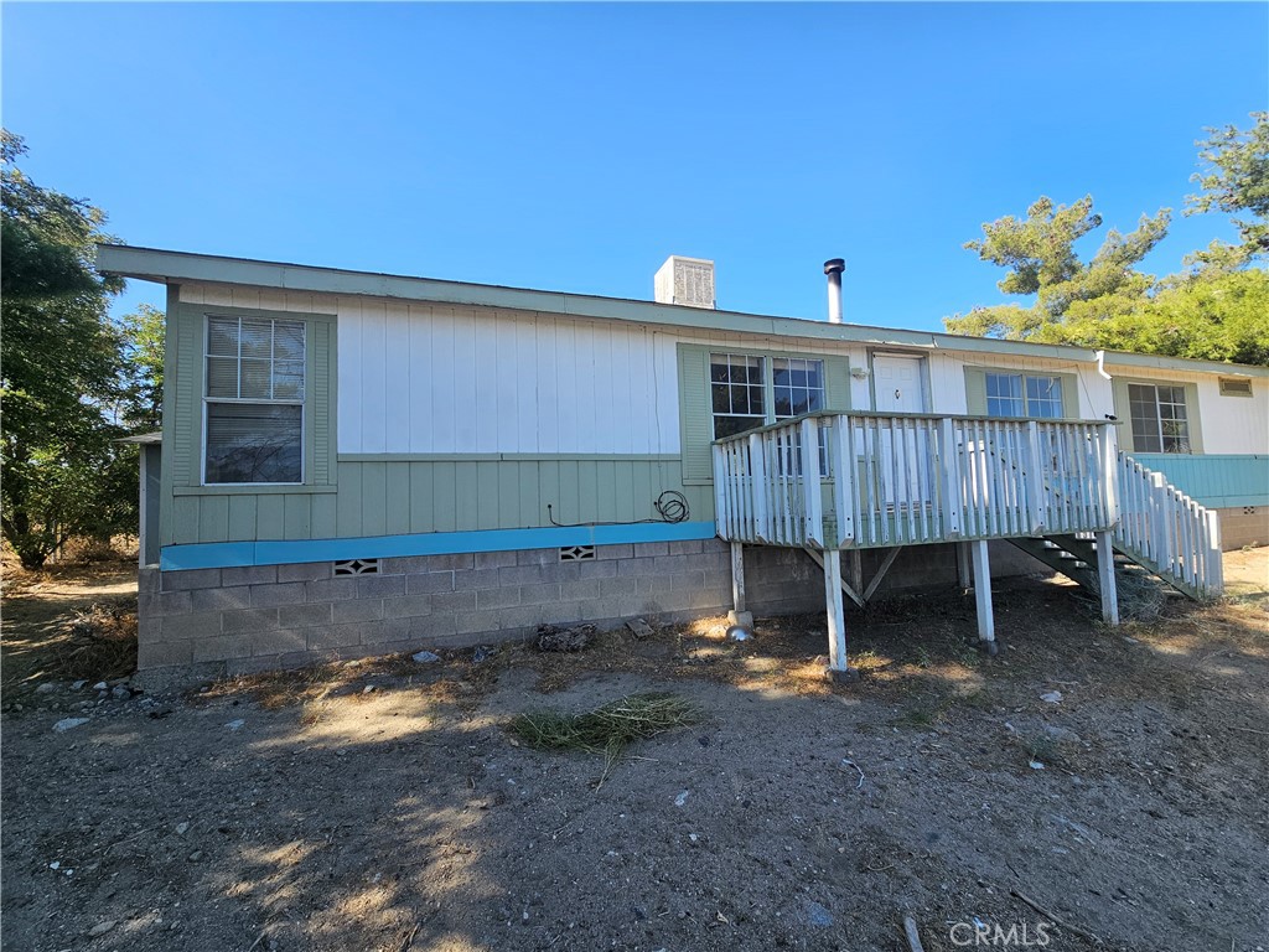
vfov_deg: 89.9
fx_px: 477
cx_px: 634
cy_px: 476
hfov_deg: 106.2
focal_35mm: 13
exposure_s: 1/707
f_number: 2.2
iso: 50
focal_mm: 2.2
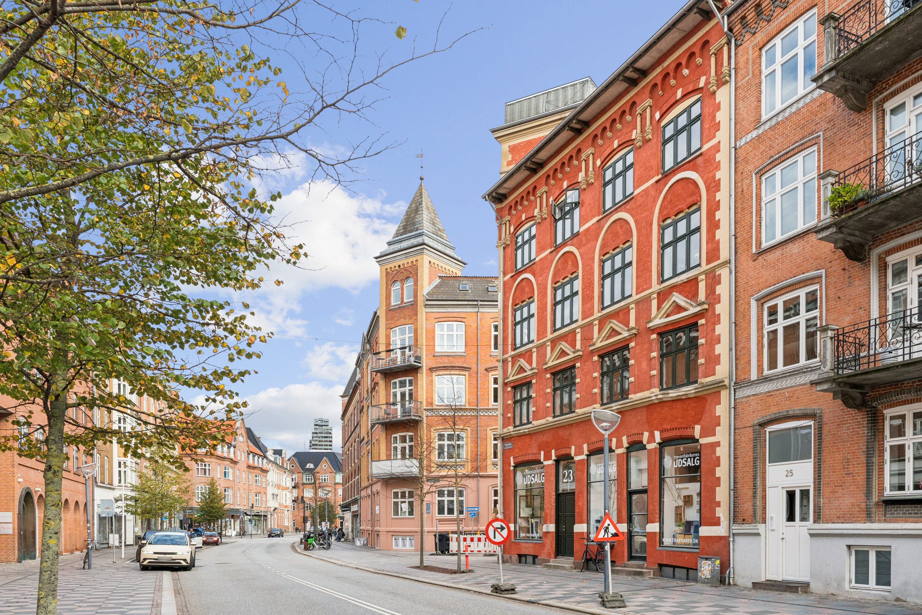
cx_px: 461
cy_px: 308
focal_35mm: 26
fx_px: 666
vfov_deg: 49.6
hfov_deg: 69.4
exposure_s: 1/500
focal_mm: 26
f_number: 10
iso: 1000
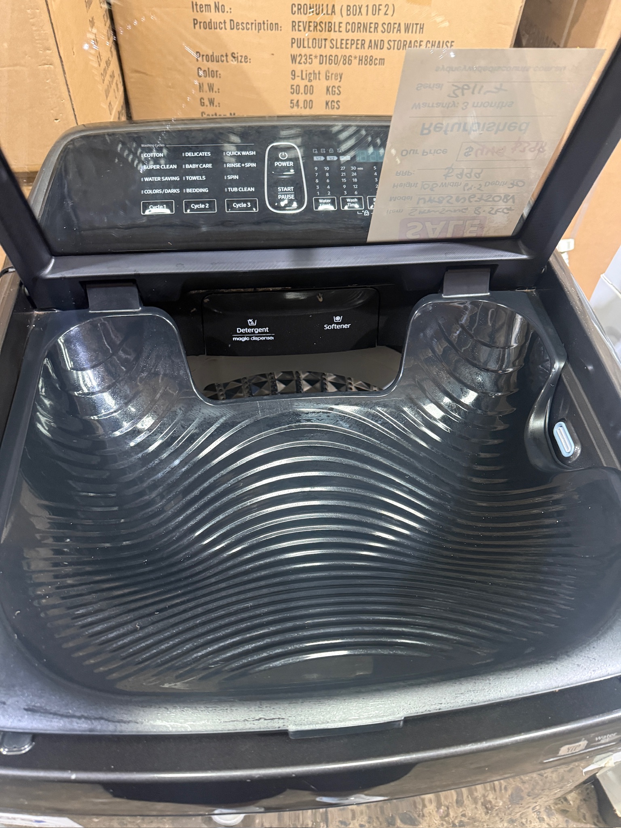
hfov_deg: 56.8
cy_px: 414
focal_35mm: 24
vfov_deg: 71.6
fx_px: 574
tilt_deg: -48.9
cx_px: 310
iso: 640
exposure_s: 1/33
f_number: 1.78
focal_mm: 6.76
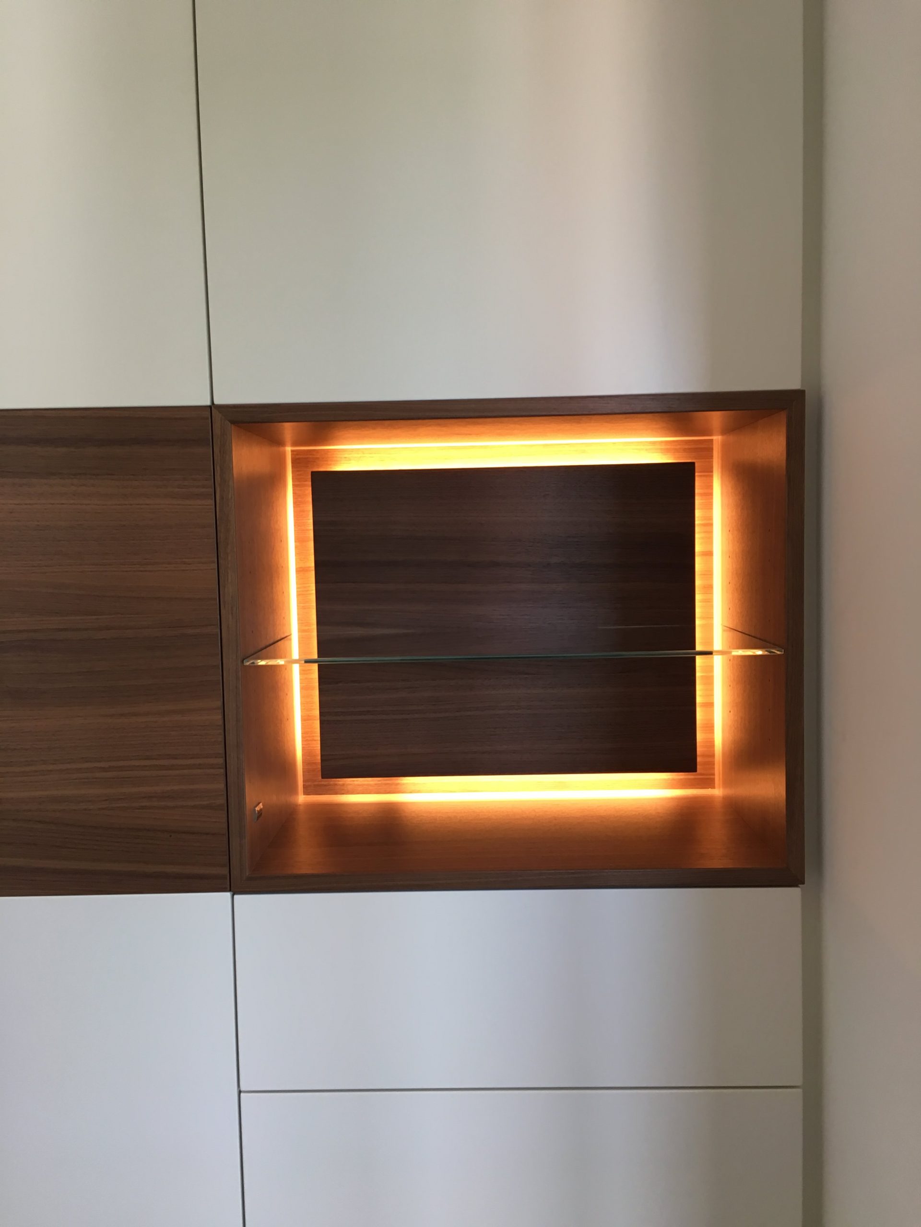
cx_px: 460
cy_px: 614
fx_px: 1029
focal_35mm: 29
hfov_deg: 48.2
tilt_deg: -5.7
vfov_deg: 61.7
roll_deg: +1.6
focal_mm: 4.15
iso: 80
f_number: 2.2
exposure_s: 1/33
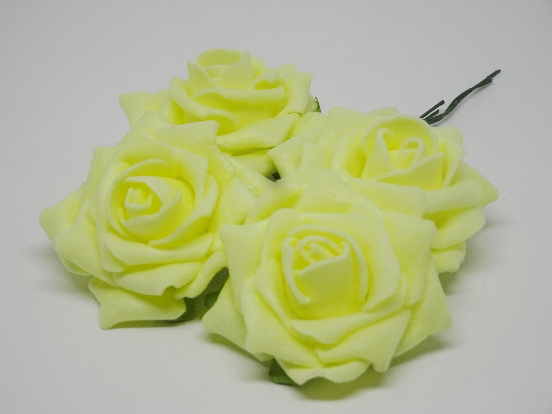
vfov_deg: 12.9
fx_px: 1834
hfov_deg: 17.1
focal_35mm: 115
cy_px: 207
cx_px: 276
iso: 125
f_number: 5.6
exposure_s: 1/125
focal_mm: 19.68
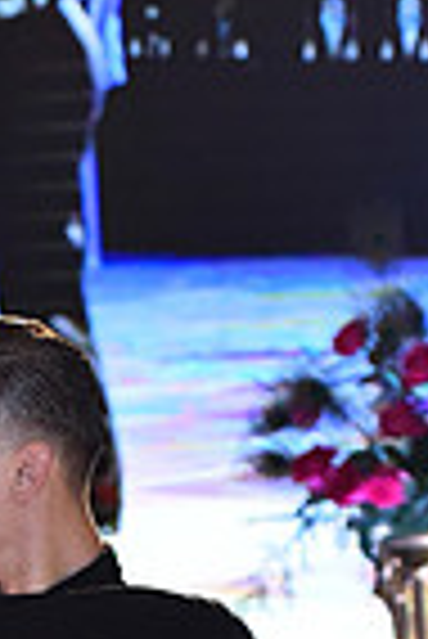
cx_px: -286
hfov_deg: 3.1
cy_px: 1251
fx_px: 7987
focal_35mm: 449
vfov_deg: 4.5
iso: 2000
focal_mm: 110
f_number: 5
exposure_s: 1/250
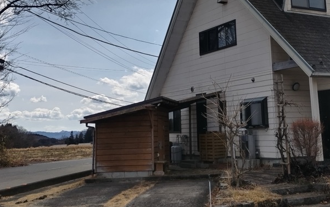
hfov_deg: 36.7
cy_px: 25
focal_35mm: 55
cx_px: 200
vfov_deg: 23.0
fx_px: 495
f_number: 1.79
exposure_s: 1/1400
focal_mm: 4.8
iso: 50
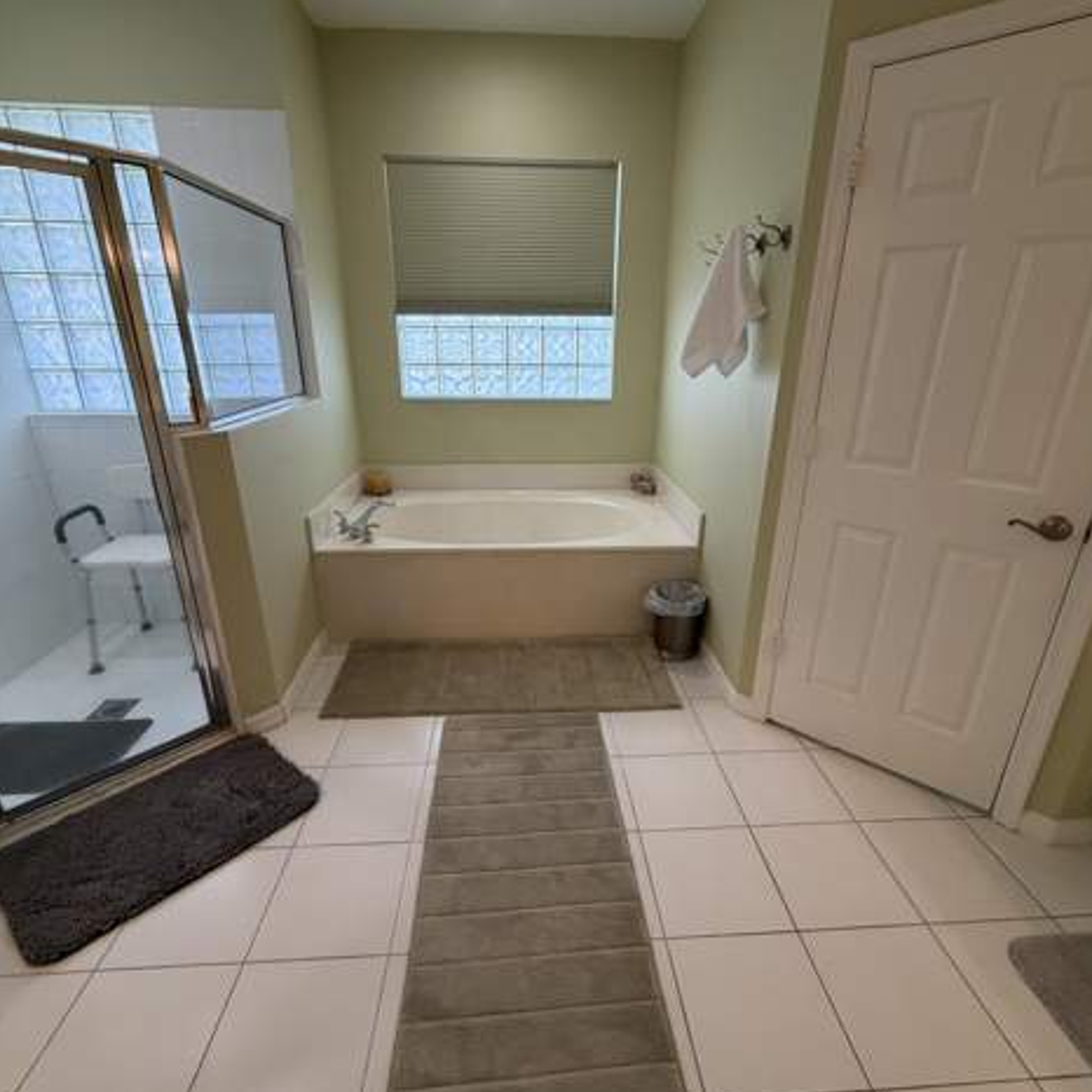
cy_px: 562
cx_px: 555
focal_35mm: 17
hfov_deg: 84.0
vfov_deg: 83.9
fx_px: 607
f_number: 2.2
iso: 160
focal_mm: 2.22
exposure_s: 1/120
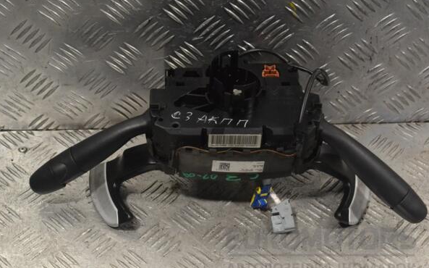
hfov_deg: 31.5
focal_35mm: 65
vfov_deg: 20.0
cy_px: 142
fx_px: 760
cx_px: 213
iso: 3200
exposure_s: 1/320
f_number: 9
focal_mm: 42
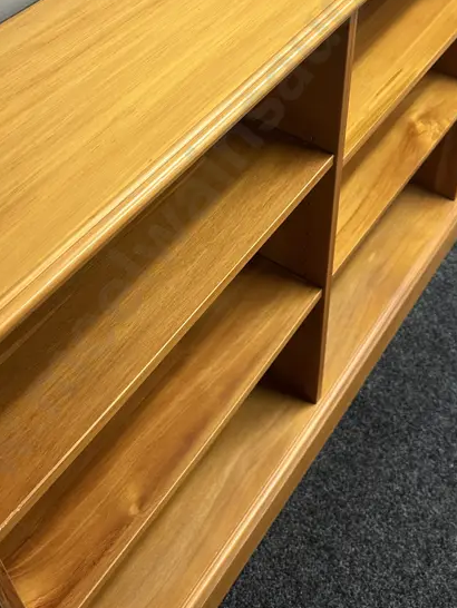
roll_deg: +0.4
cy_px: 121
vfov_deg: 40.3
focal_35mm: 45
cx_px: 253
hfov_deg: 32.2
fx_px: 792
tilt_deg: -41.3
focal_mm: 6.86
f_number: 1.78
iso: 125
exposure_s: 1/50
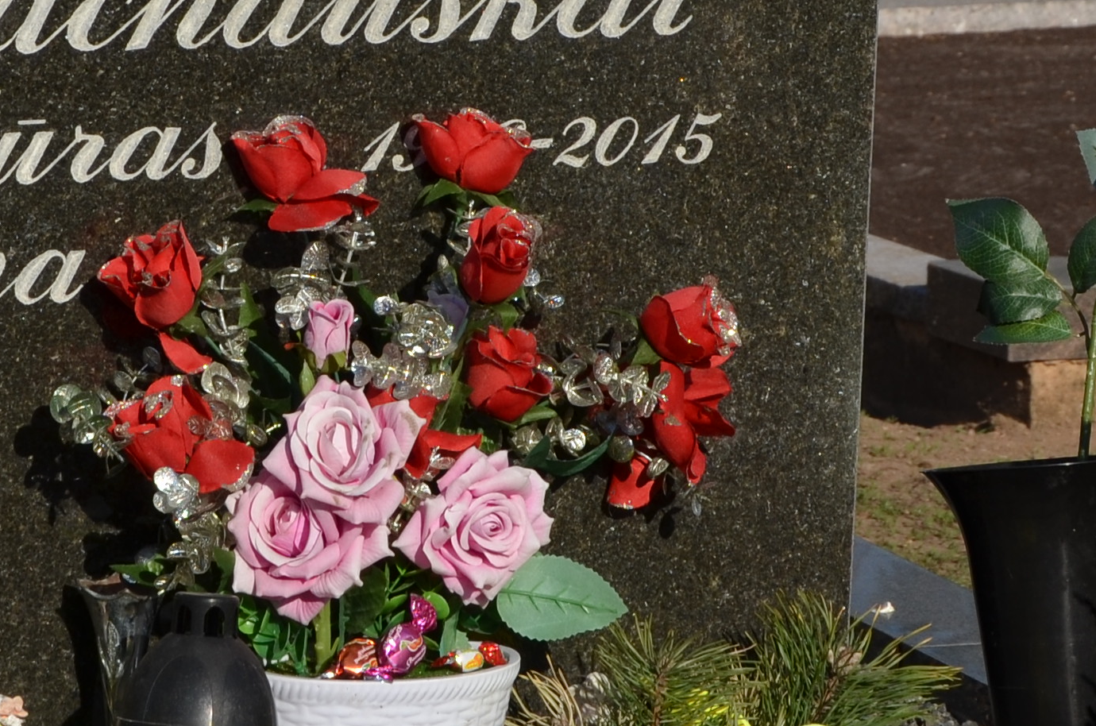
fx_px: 12207
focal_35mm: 402
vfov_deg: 3.4
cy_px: 261
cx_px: 354
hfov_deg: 5.1
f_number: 10
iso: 100
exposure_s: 1/500
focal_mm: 75
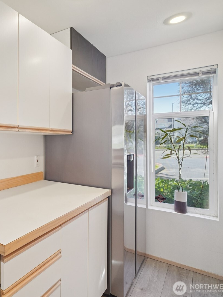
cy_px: 144
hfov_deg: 48.4
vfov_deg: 71.6
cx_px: 8
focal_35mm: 24
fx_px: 206
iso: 1600
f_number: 8
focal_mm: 16
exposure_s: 1/80
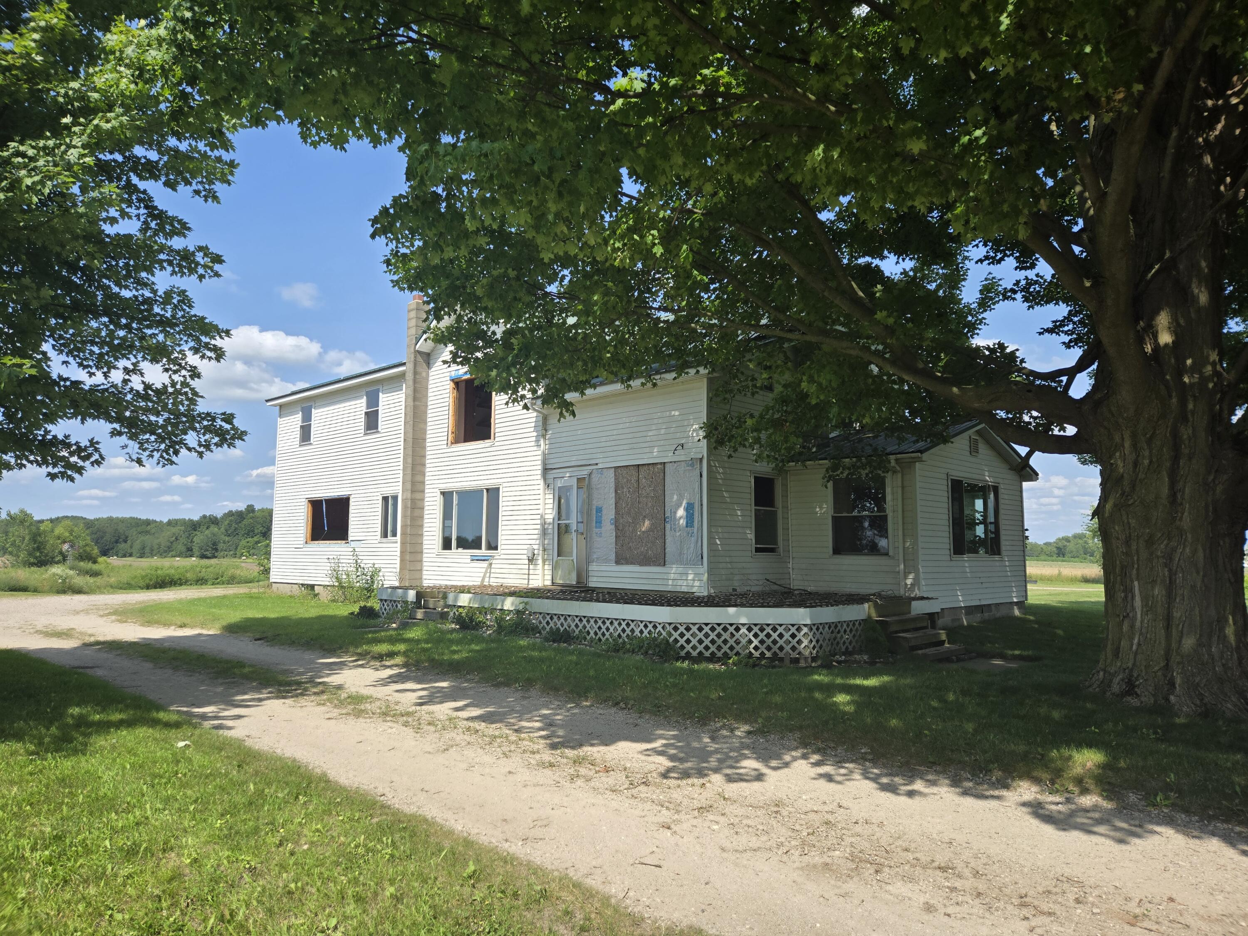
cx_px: 624
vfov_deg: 58.9
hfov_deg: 73.9
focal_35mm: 23
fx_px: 829
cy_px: 468
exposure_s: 1/1391
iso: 25
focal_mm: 5.4
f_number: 1.8
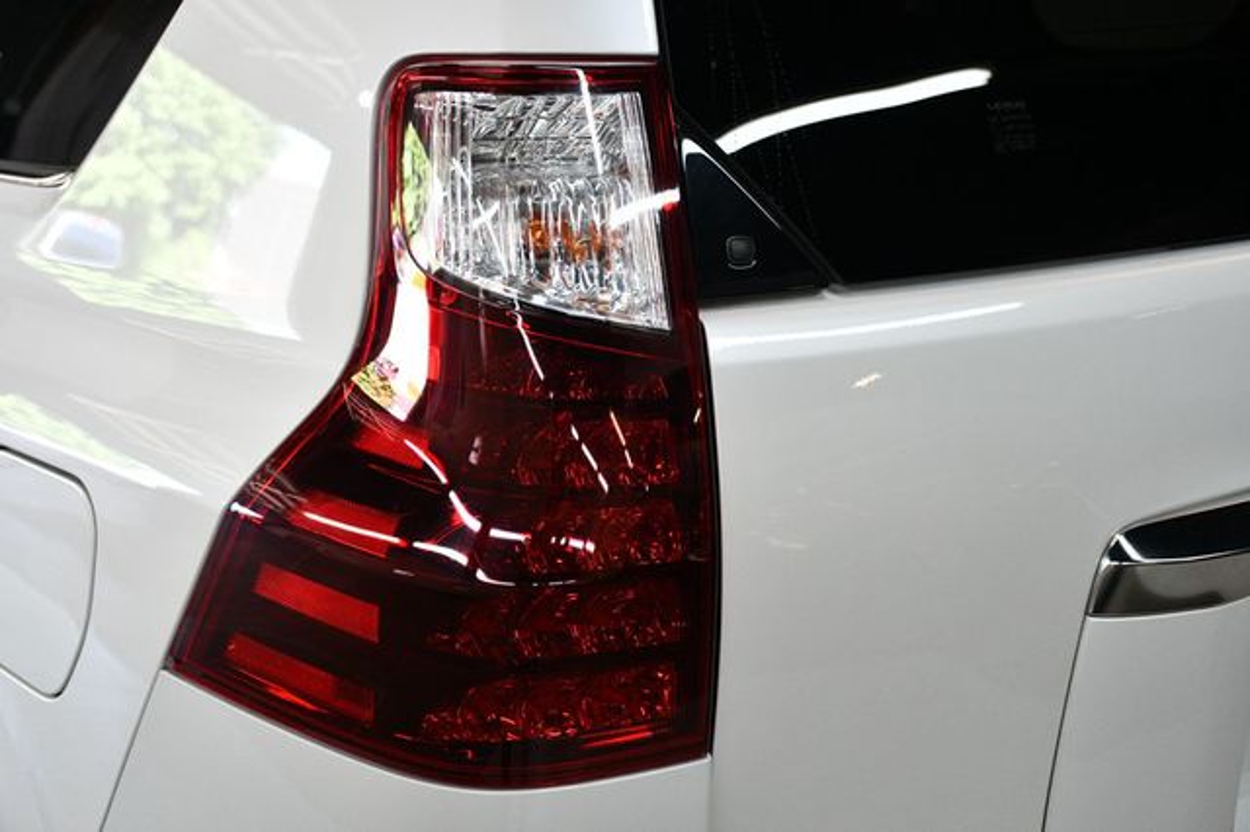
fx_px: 1666
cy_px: 416
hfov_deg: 41.1
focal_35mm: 48
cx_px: 625
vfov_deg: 28.0
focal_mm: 32
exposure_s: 1/125
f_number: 4
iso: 1100
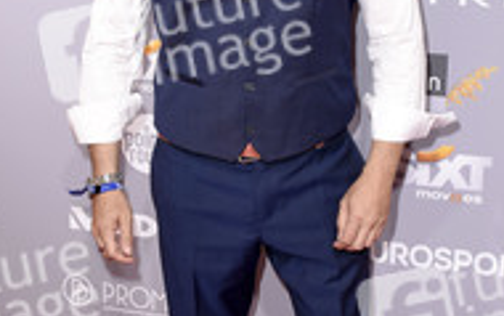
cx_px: 252
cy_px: 173
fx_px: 1018
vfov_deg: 17.6
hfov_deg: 27.8
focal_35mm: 74
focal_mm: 23
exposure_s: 1/160
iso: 320
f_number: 6.3
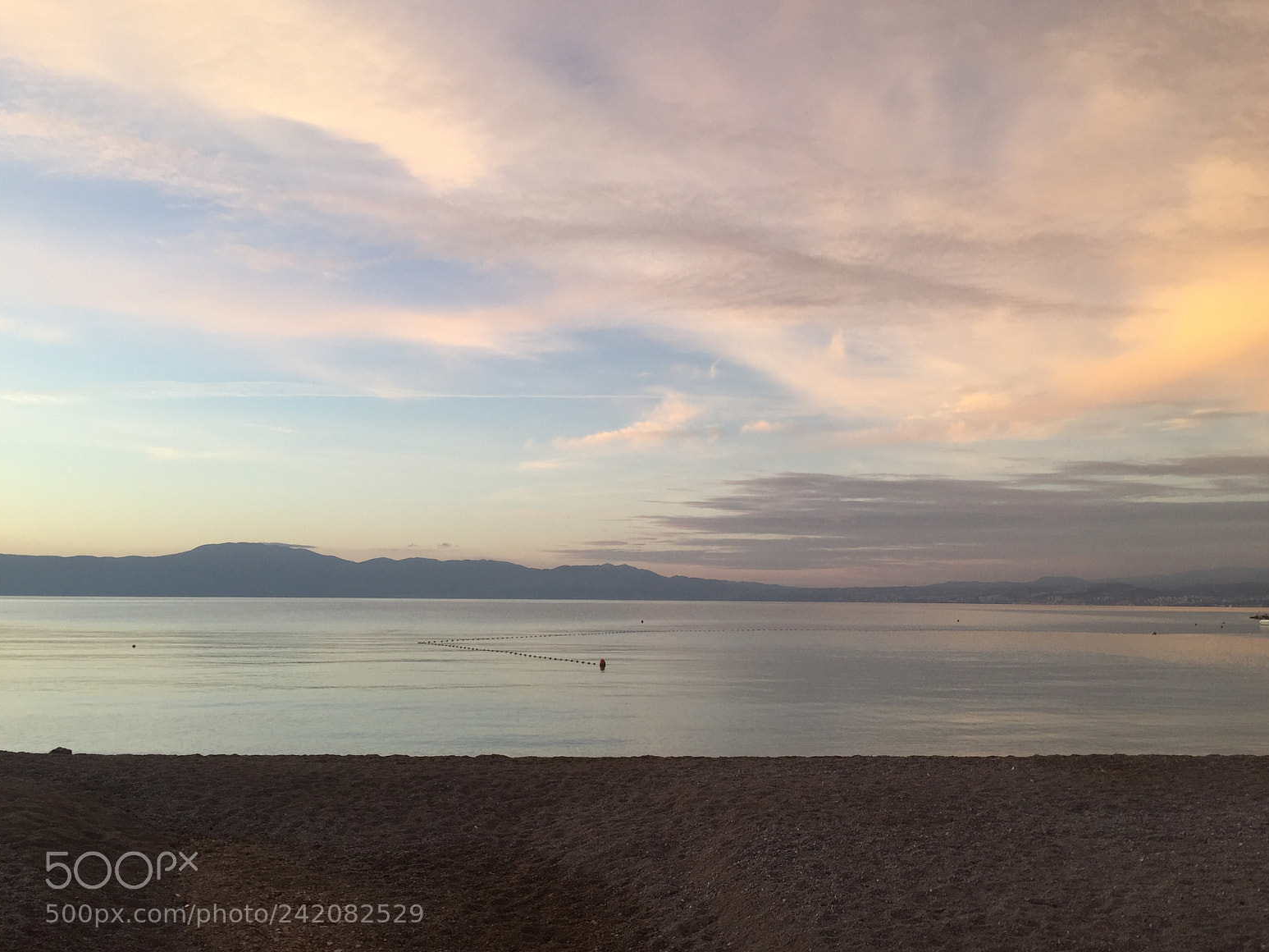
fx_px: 1100
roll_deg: -1.5
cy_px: 486
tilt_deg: +6.4
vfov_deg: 46.8
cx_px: 650
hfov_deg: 60.0
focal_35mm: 30
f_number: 2.2
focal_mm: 4.15
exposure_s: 1/196
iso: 32
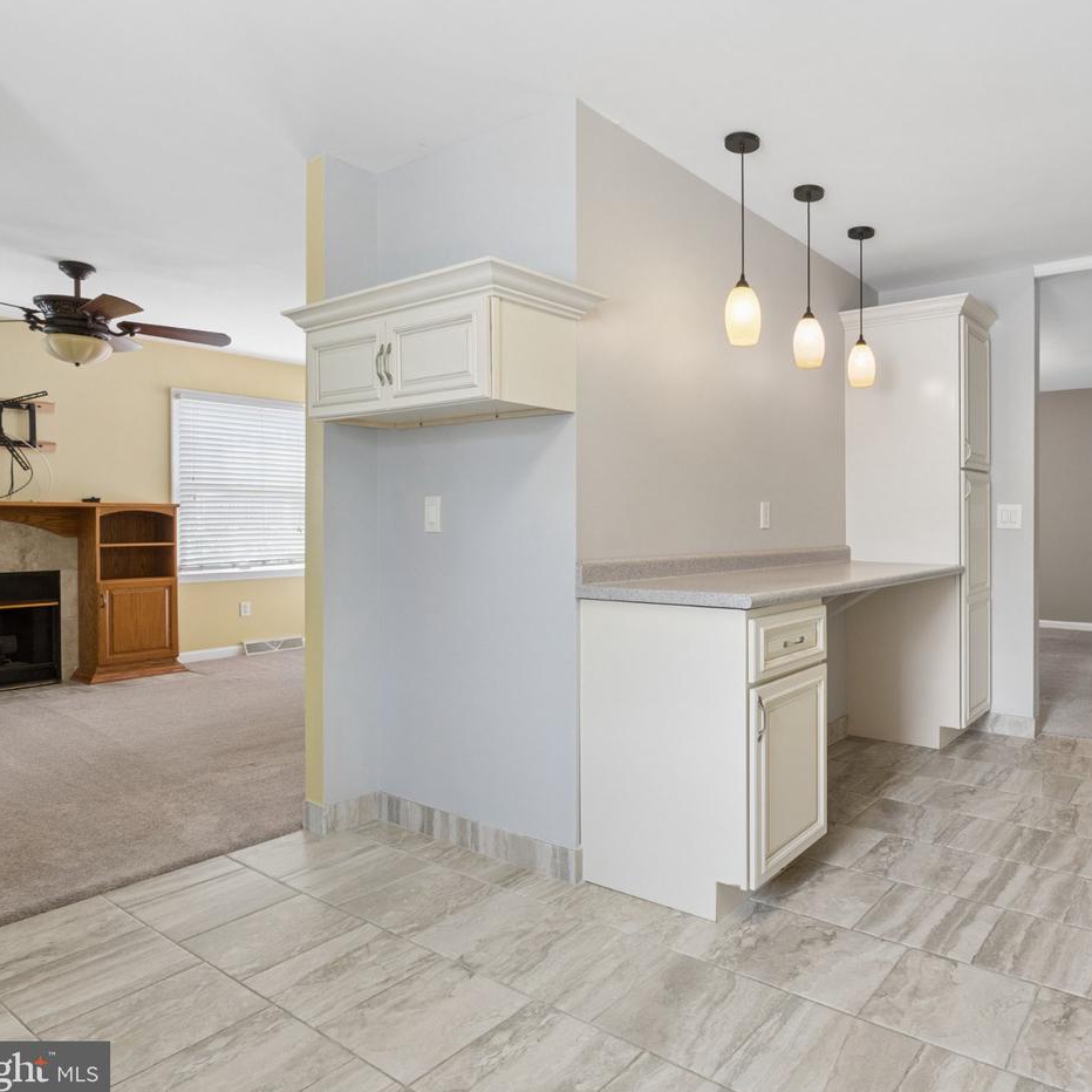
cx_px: 771
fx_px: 773
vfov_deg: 70.5
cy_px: 539
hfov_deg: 67.5
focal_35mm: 22
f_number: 8
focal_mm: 11
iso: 400
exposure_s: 1/30
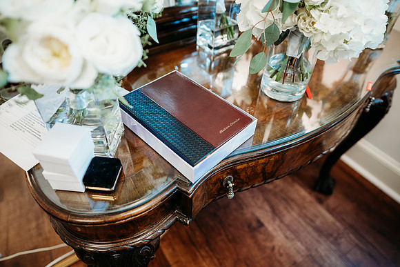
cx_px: 200
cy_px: 134
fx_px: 267
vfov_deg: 53.2
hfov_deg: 73.7
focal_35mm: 24
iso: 320
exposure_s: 1/160
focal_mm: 24
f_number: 2.5
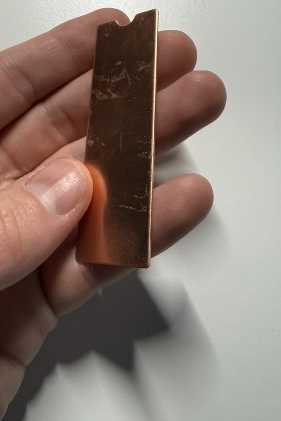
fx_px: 328
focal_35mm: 28
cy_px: 202
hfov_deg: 46.2
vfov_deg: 65.4
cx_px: 113
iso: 200
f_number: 2.2
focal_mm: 2.22
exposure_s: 1/99
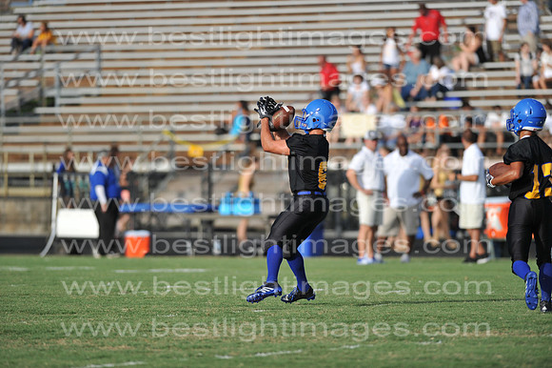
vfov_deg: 4.6
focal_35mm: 300
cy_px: 184
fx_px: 4597
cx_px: 276
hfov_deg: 6.9
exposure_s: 1/5000
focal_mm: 300
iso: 400
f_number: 3.2
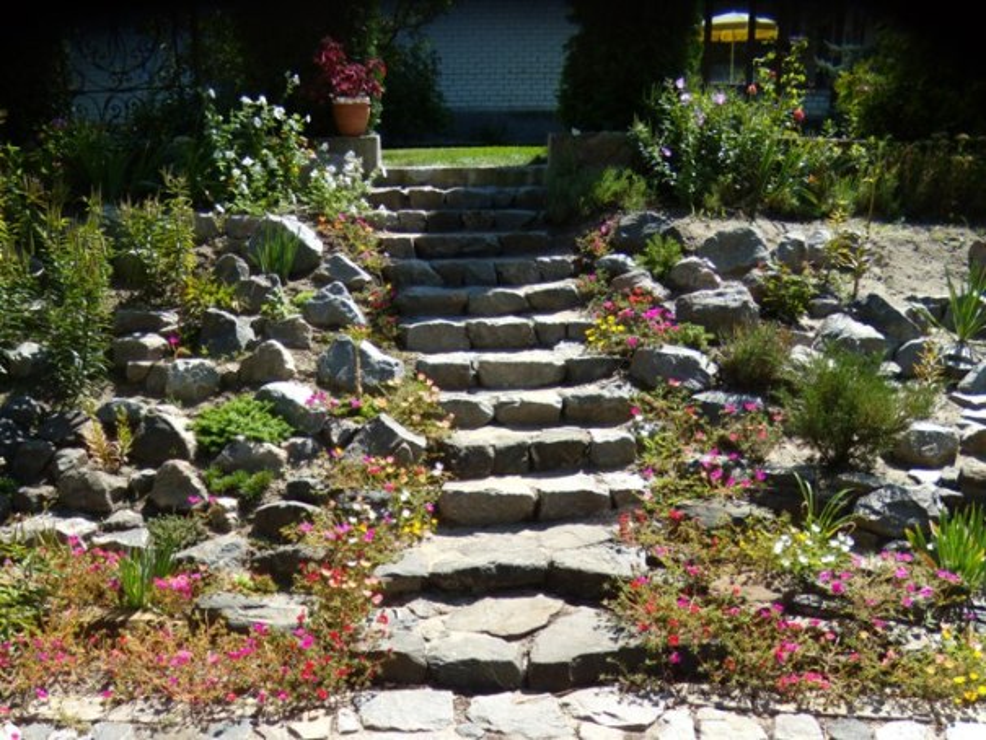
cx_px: 493
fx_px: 1026
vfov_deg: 39.7
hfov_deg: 51.3
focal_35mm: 36
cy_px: 370
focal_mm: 6.4
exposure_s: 1/400
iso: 80
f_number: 3.6
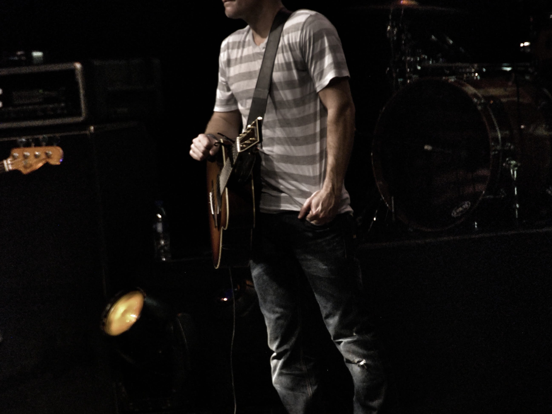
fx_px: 6888
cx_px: 276
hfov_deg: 4.6
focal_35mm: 432
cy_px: 242
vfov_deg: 3.4
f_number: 5.6
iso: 1600
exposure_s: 1/125
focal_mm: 200
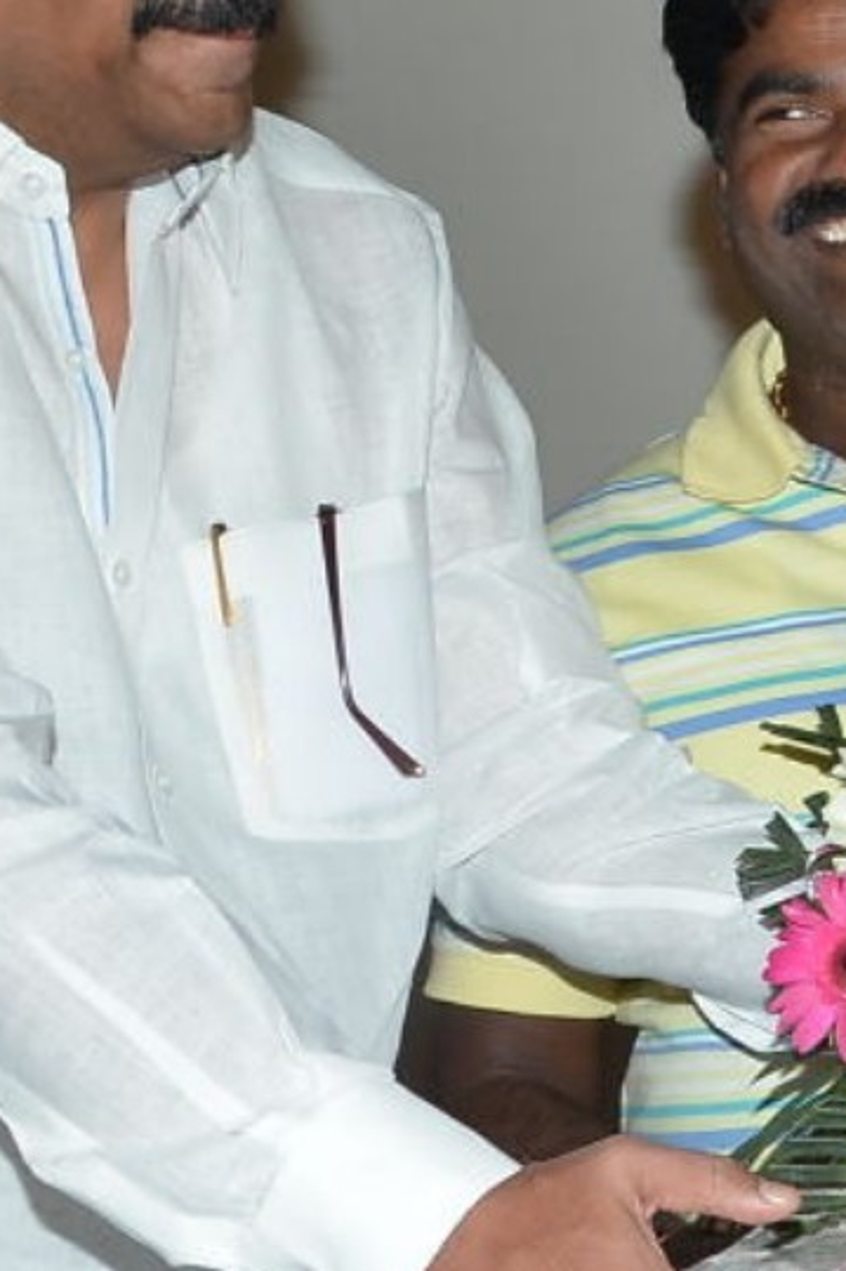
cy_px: 505
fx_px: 4659
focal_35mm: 132
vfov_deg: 15.5
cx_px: 2147
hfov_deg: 9.1
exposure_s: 1/125
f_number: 6.3
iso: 320
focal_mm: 21
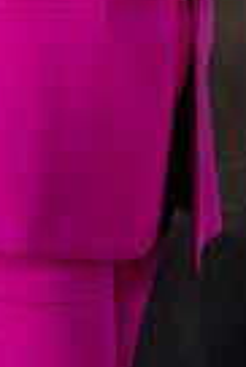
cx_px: 0
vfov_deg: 5.8
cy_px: -213
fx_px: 3558
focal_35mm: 348
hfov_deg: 4.0
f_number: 4.5
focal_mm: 105
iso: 400
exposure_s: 1/100
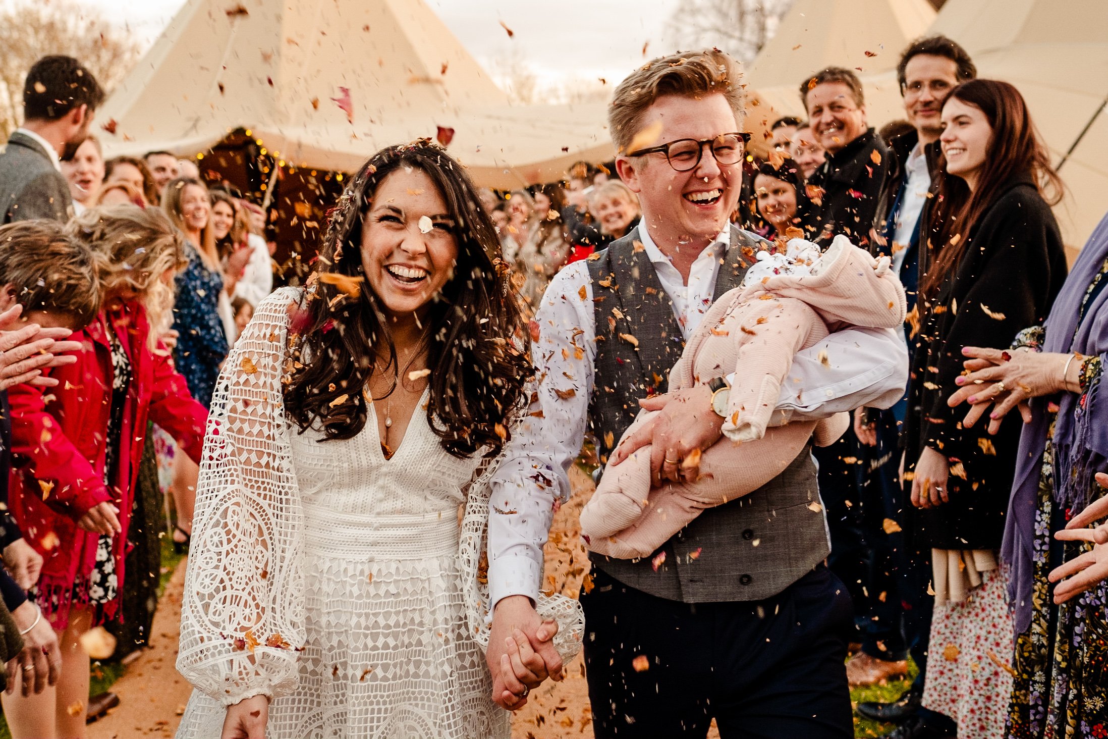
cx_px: 554
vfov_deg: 32.7
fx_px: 1256
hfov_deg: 47.6
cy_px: 308
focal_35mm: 41
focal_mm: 23
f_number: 2.8
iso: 1600
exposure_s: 1/250
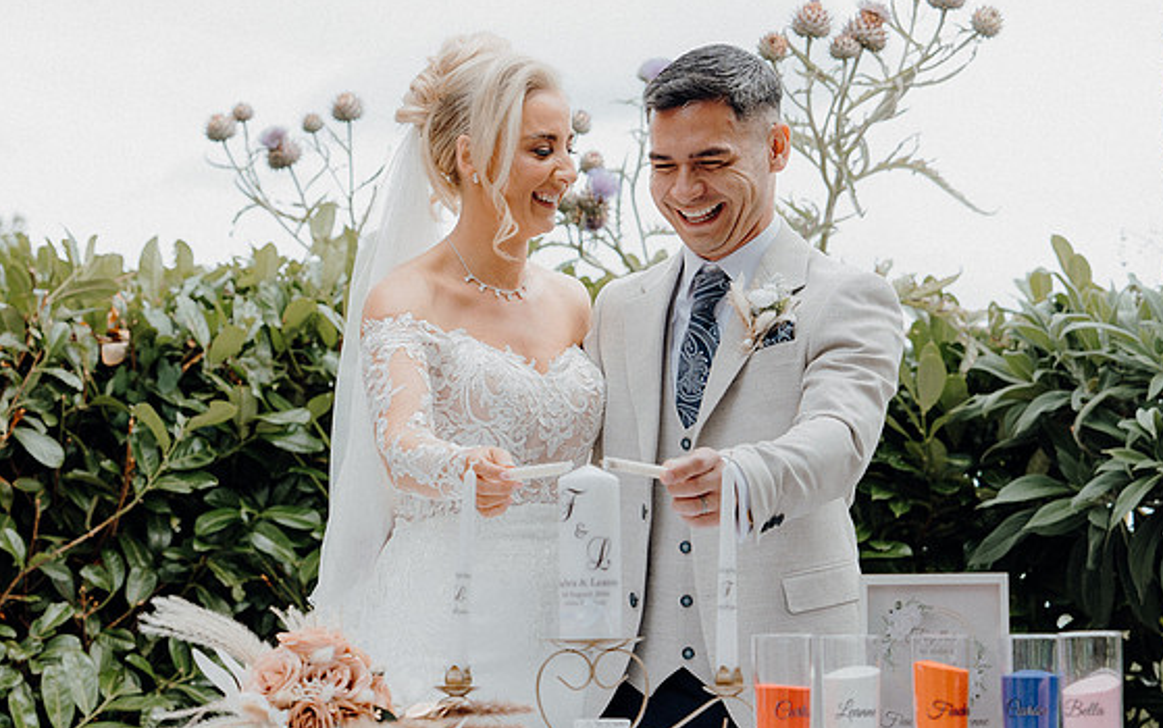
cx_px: 580
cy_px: 392
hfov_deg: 22.3
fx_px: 2949
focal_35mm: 93
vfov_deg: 14.1
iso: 125
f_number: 3.5
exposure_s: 1/250
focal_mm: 59
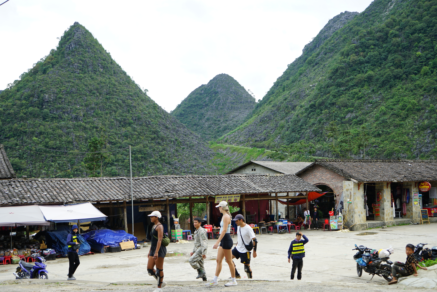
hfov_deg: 44.5
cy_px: 146
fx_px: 534
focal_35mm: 44
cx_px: 218
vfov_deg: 30.5
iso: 200
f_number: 5.6
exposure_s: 1/250
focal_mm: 44
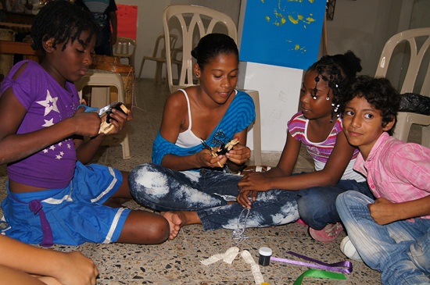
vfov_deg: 36.8
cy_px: 142
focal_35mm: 36
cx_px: 215
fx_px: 429
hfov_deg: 53.2
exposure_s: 1/60
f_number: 5.6
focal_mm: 24
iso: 400
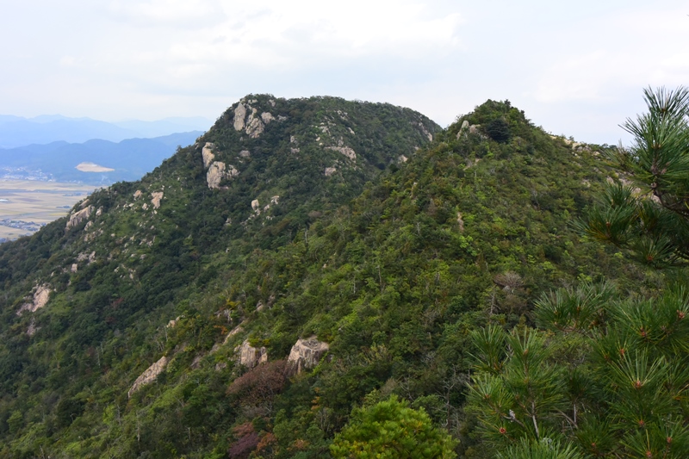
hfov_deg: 54.4
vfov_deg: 37.8
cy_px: 230
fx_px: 670
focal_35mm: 35
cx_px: 344
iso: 400
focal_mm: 13
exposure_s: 1/500
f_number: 6.3
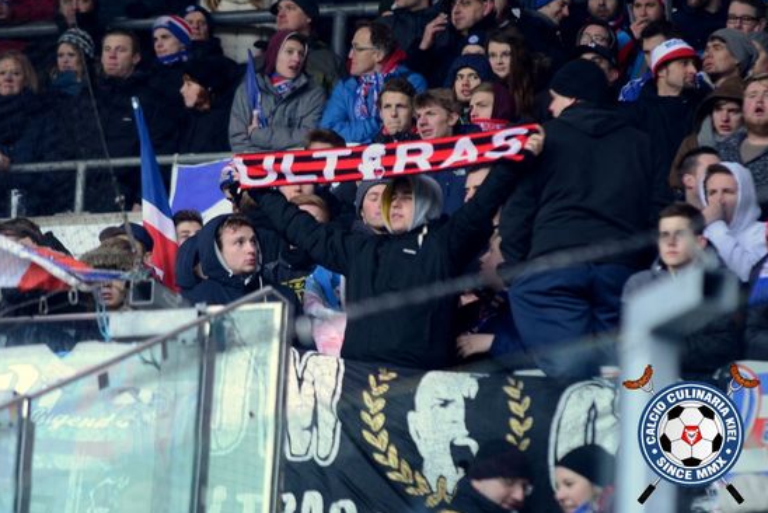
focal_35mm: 265
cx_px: 385
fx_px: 5656
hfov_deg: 7.8
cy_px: 249
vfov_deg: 5.2
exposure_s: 1/160
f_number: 2.8
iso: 500
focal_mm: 170
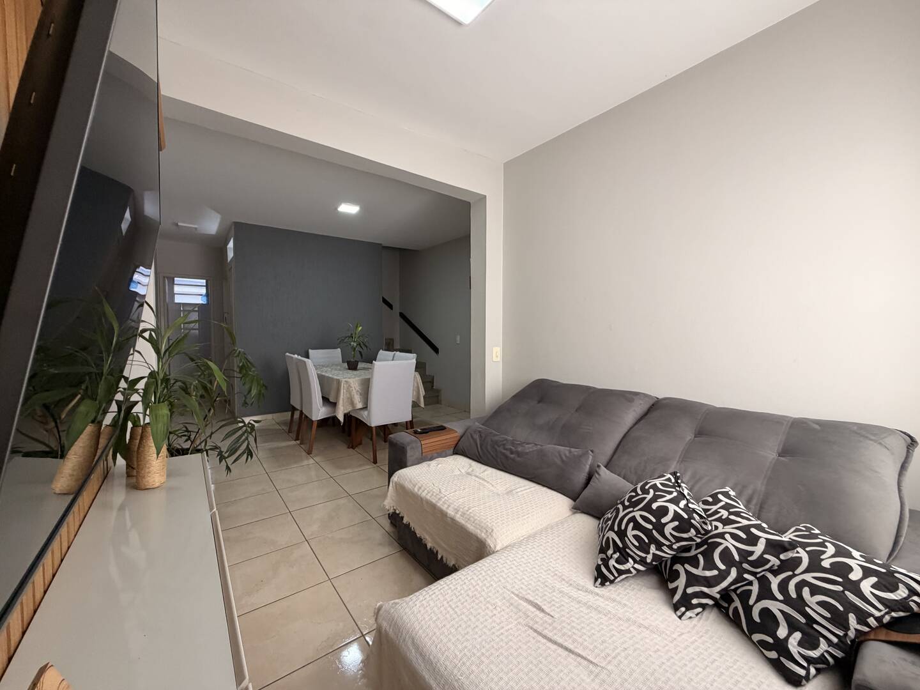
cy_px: 345
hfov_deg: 102.1
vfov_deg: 85.7
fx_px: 372
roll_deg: +0.0
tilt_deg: -2.6
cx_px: 460
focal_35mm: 14
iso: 200
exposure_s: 1/121
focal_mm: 2.22
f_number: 2.2
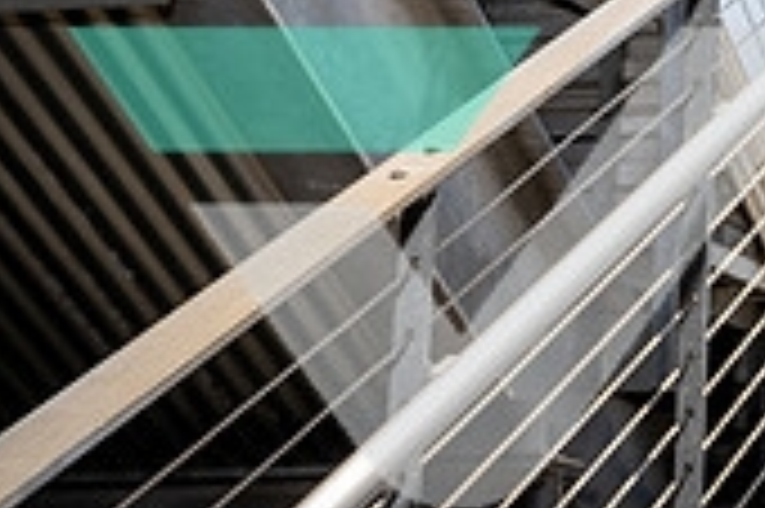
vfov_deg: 10.3
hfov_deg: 14.2
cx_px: 1215
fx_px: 2823
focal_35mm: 133
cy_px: 267
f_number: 8
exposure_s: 1/250
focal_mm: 39
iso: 100
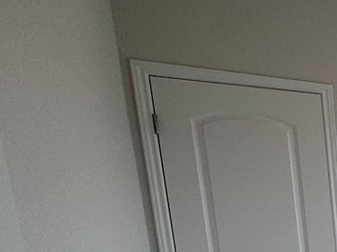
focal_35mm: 54
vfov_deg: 24.4
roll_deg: -1.8
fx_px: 526
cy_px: 306
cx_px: 624
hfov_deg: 21.2
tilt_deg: -13.3
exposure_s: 1/120
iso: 64
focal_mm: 2.22
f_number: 2.2
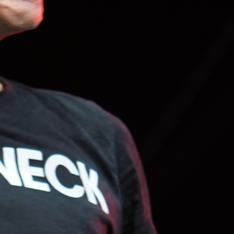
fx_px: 4535
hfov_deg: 2.9
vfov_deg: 3.0
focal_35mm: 593
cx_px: -114
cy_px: 54
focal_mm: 105
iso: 400
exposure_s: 1/125
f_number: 4
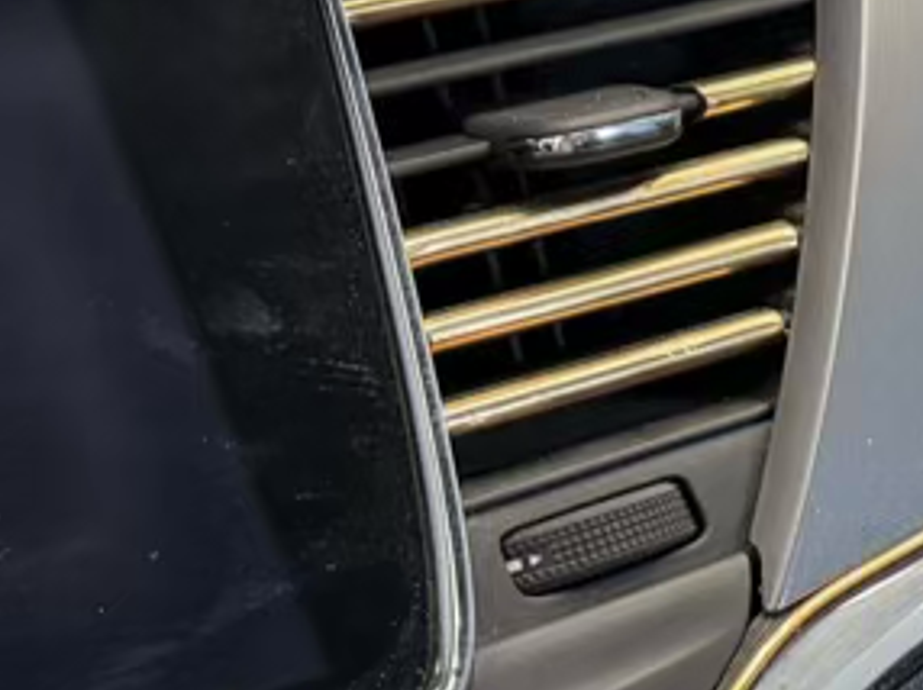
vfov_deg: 10.2
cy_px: 108
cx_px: 1560
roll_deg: +0.0
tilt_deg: -17.1
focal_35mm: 144
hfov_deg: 12.7
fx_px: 3836
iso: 160
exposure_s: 1/100
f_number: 1.78
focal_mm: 6.76
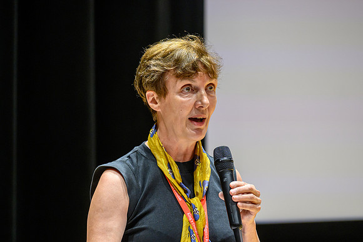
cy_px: 121
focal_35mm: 225
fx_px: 2273
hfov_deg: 9.1
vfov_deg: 6.1
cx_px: 182
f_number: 2.8
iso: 1100
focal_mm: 150
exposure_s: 1/250
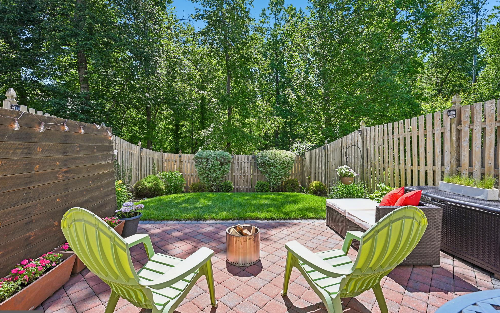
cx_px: 247
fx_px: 232
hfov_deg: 94.4
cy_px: 155
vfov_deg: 68.0
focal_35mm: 17
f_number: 8
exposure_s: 1/640
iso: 800
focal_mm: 16
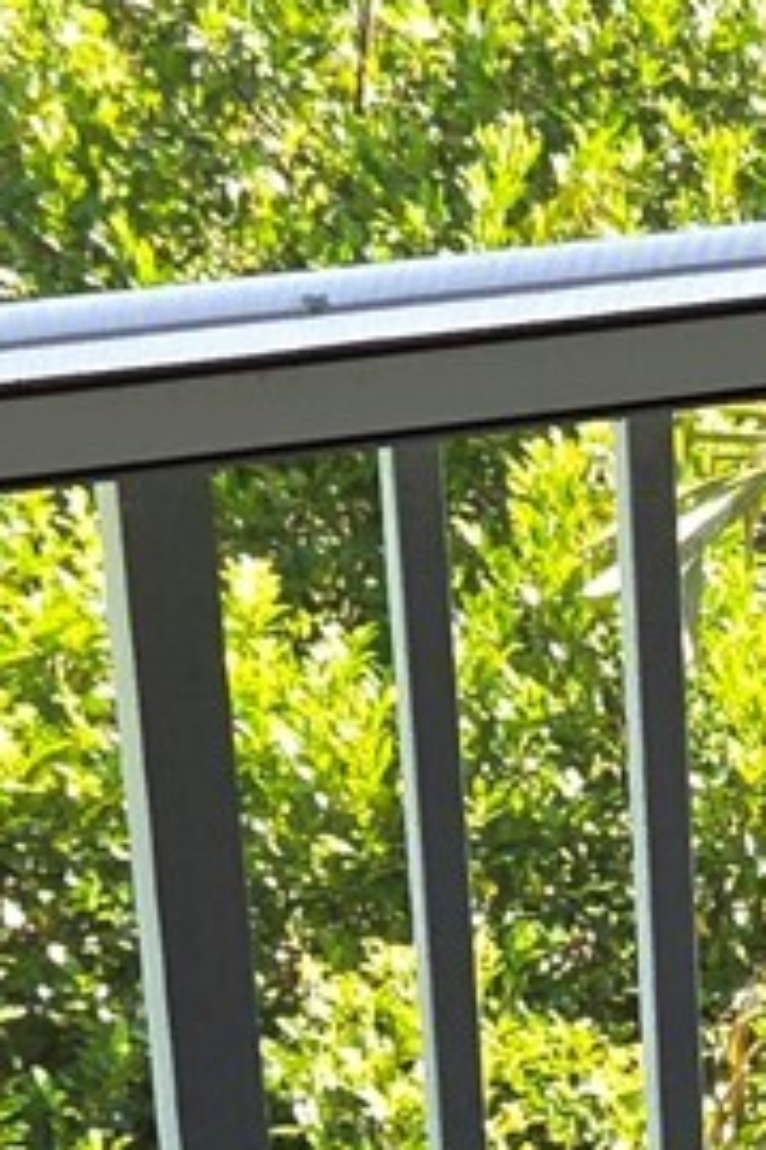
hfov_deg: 9.5
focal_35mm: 142
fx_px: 4532
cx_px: 1030
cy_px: 1193
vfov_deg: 14.2
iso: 32
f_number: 1.8
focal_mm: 5.4
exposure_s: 1/120
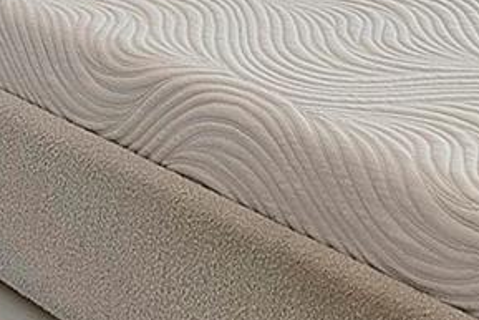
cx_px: 265
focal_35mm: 83
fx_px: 1105
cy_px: -443
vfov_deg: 12.8
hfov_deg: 24.4
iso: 250
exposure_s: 1/25
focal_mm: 10
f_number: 10
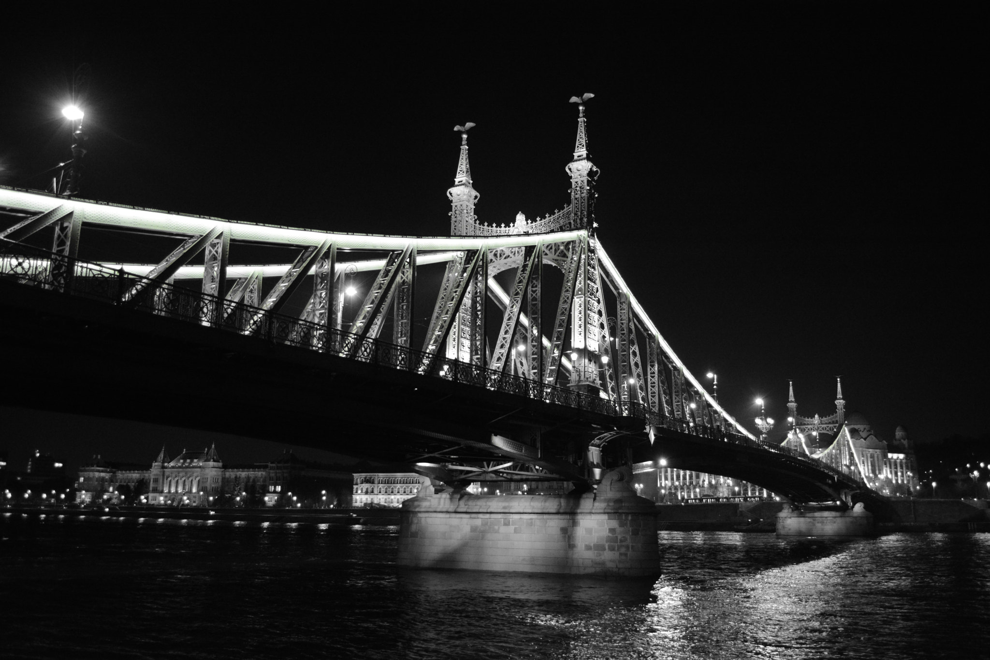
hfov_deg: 64.6
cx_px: 495
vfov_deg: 45.7
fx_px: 784
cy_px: 330
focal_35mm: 28
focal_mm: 19
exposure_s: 1/30
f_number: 3.5
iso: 2200
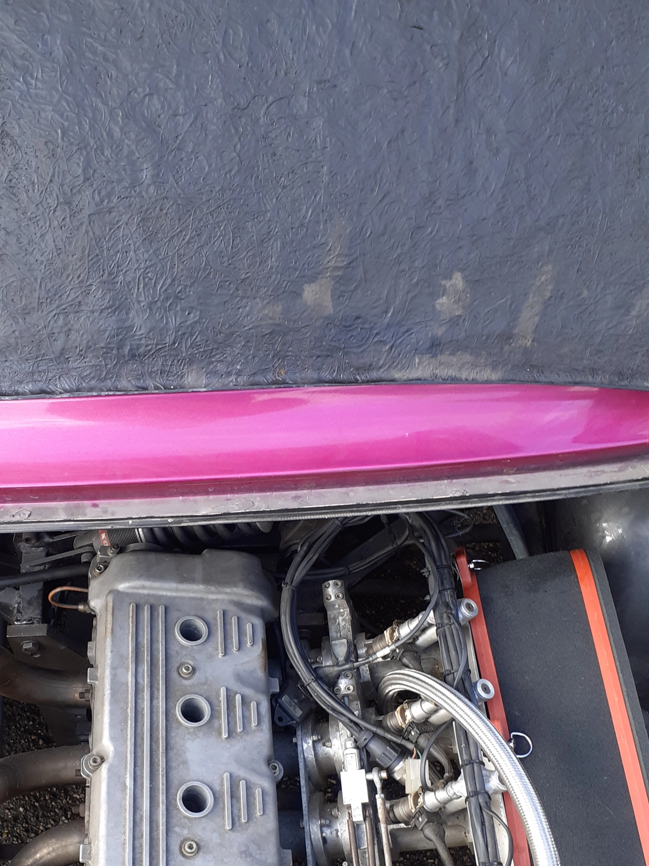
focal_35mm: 38
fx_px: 950
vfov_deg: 47.8
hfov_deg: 37.2
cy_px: 607
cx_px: 205
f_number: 1.9
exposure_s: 1/100
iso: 50
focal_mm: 3.6
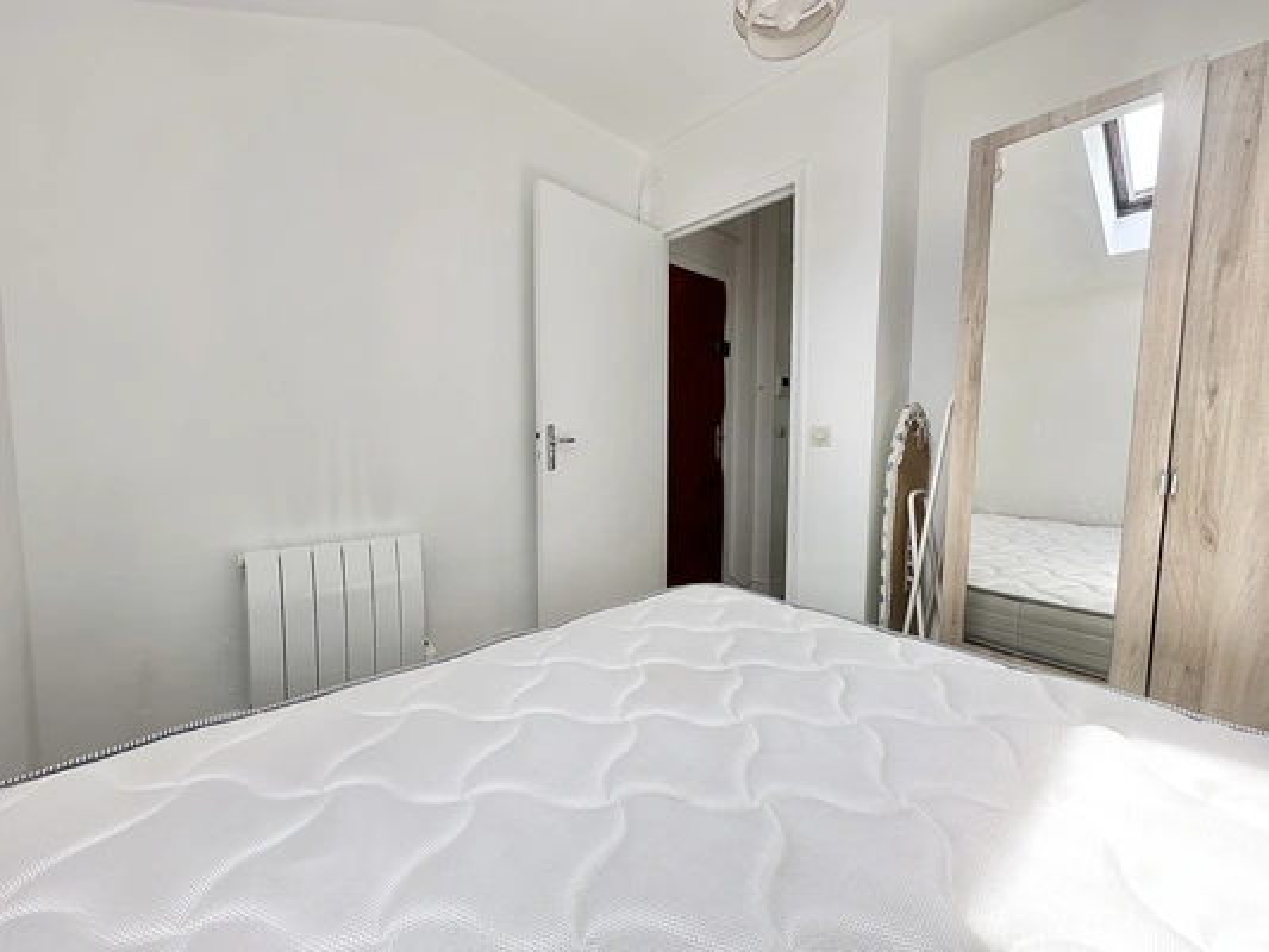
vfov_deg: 85.7
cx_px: 634
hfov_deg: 102.1
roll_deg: -0.4
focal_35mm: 14
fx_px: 513
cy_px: 476
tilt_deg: -3.5
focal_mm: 2.22
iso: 40
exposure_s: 1/99
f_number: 2.2
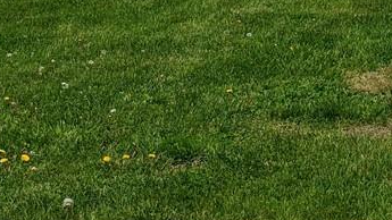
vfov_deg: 7.6
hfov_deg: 13.6
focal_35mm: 155
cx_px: 440
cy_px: -186
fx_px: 1611
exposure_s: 1/2169
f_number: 1.85
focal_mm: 6.81
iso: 39
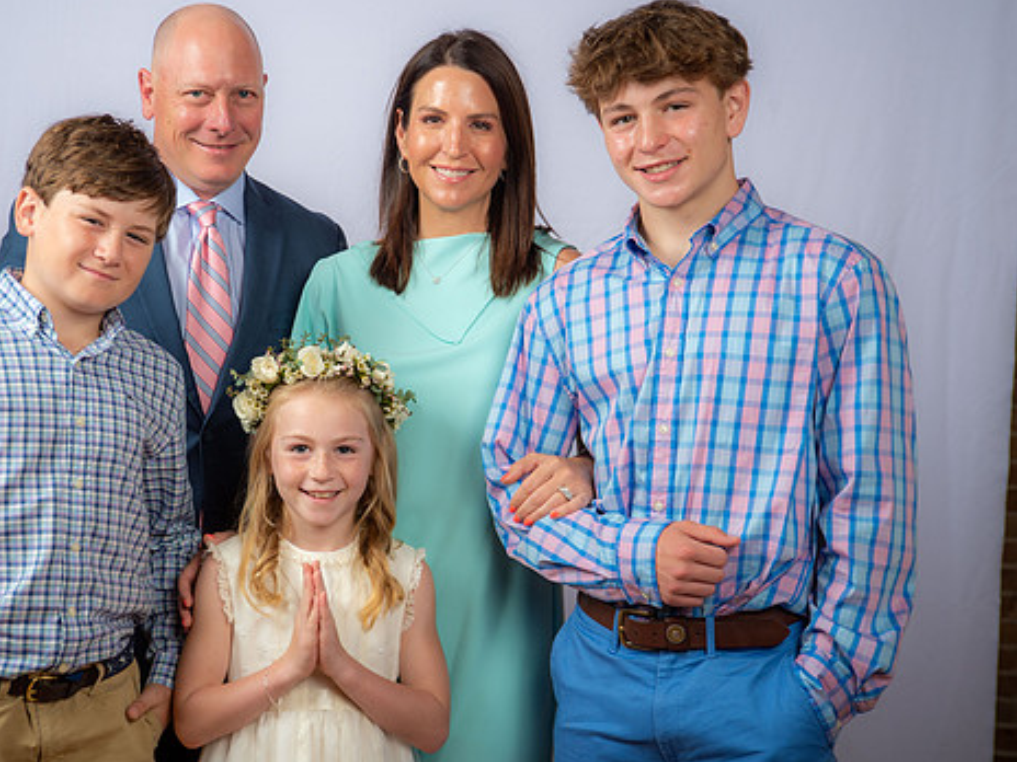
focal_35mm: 78
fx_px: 2292
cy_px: 381
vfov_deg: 18.9
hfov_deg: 25.0
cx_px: 384
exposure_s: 1/160
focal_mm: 65
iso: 250
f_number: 6.3
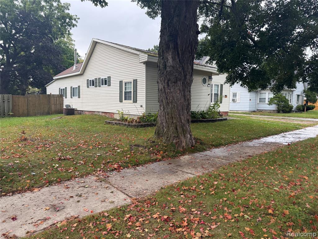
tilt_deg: -3.2
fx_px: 220
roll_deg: -0.8
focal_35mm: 24
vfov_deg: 56.8
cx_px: 159
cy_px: 120
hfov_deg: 71.6
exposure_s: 1/547
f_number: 1.78
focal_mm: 6.76
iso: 100
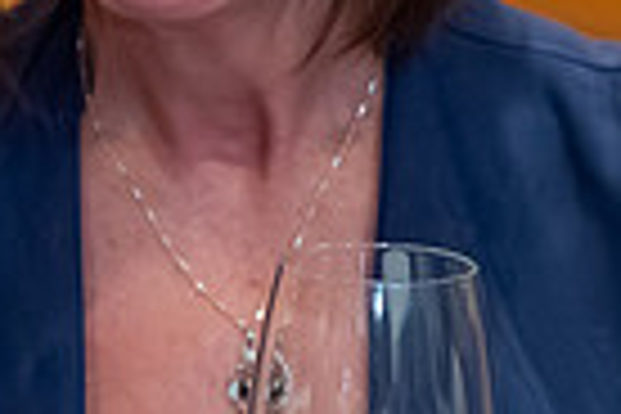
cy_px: 135
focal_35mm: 461
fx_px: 7952
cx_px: -297
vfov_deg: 3.0
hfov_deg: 4.4
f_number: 4
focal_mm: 110
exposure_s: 1/125
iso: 10000
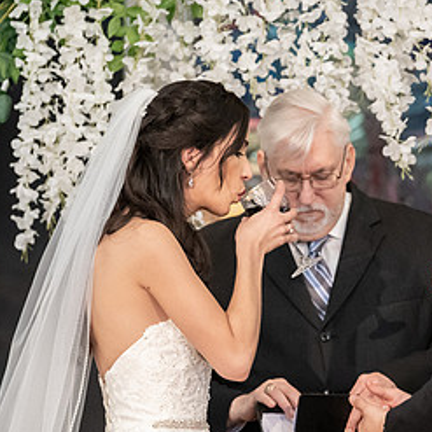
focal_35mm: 364
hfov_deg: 4.8
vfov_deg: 4.8
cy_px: 303
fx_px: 5139
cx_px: 342
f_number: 4
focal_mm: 181
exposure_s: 1/200
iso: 8000
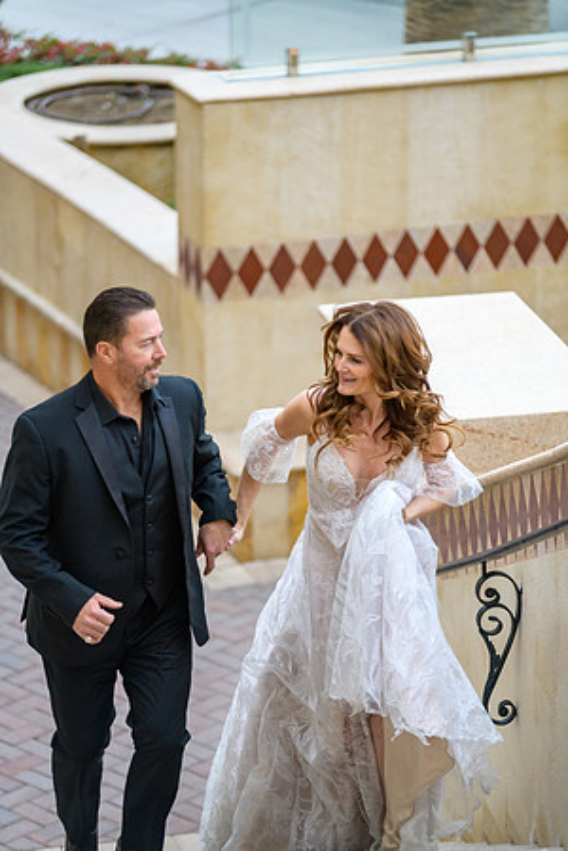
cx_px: 284
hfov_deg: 8.9
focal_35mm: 155
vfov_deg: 13.2
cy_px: 426
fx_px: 3668
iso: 400
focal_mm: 155
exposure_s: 1/2000
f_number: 2.8
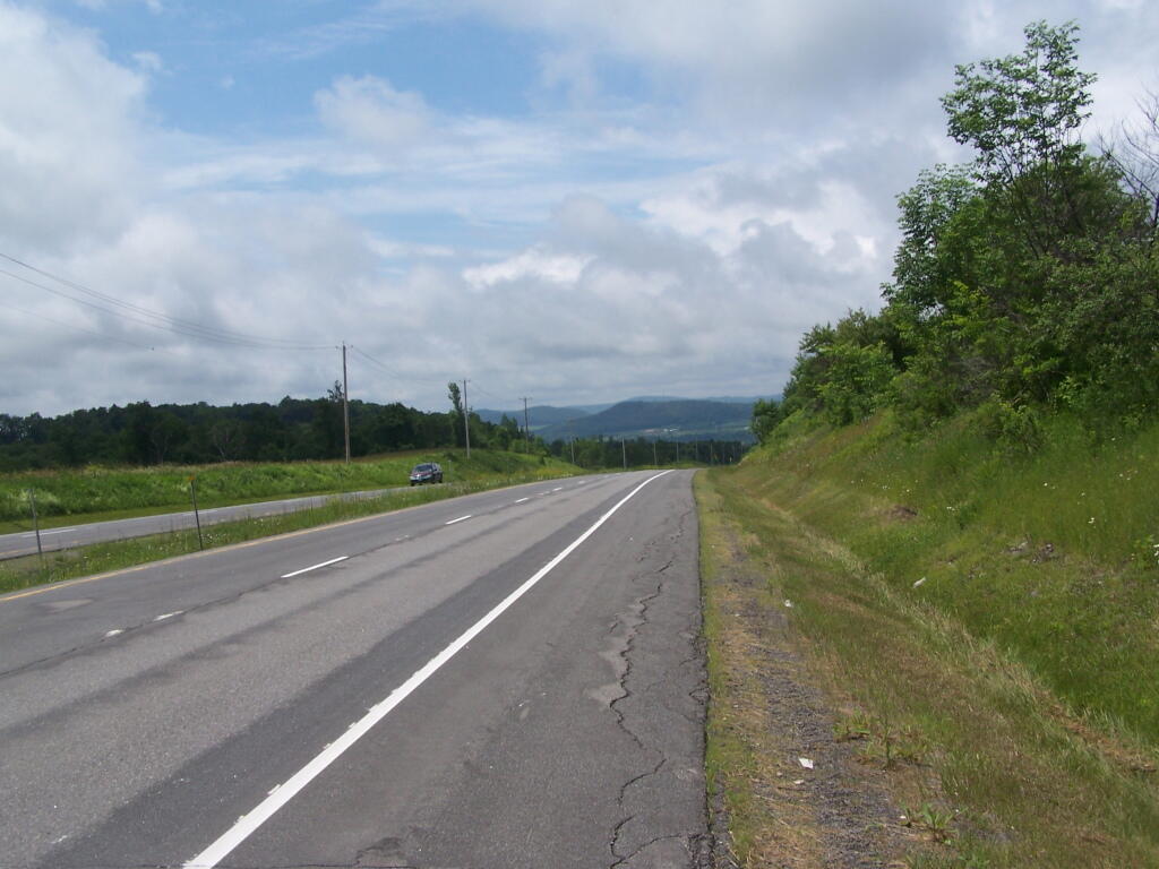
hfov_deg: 49.0
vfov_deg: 37.7
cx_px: 580
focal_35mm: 38
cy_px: 434
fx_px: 1272
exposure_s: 1/800
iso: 80
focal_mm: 6.3
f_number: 5.6
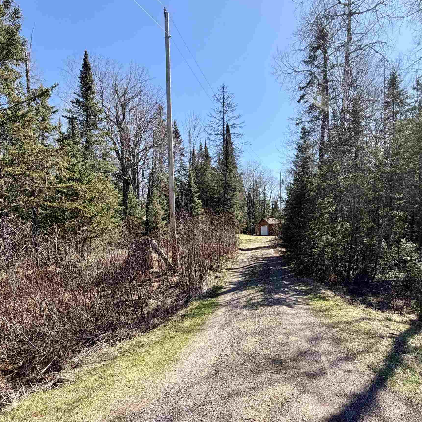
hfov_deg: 69.3
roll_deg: +1.0
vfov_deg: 69.3
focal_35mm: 22
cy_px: 239
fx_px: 303
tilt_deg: -0.8
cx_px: 239
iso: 40
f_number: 2.2
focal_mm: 2.22
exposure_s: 1/734
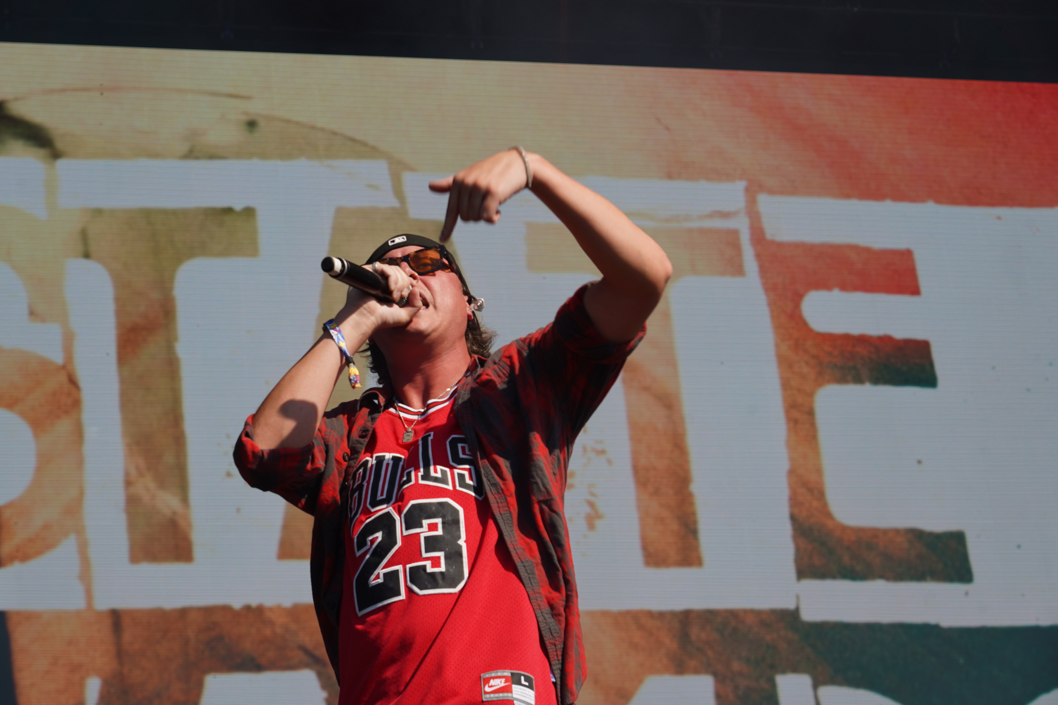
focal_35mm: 94
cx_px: 529
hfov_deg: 21.7
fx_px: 2762
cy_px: 352
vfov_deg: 14.6
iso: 100
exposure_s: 1/400
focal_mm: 94
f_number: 8
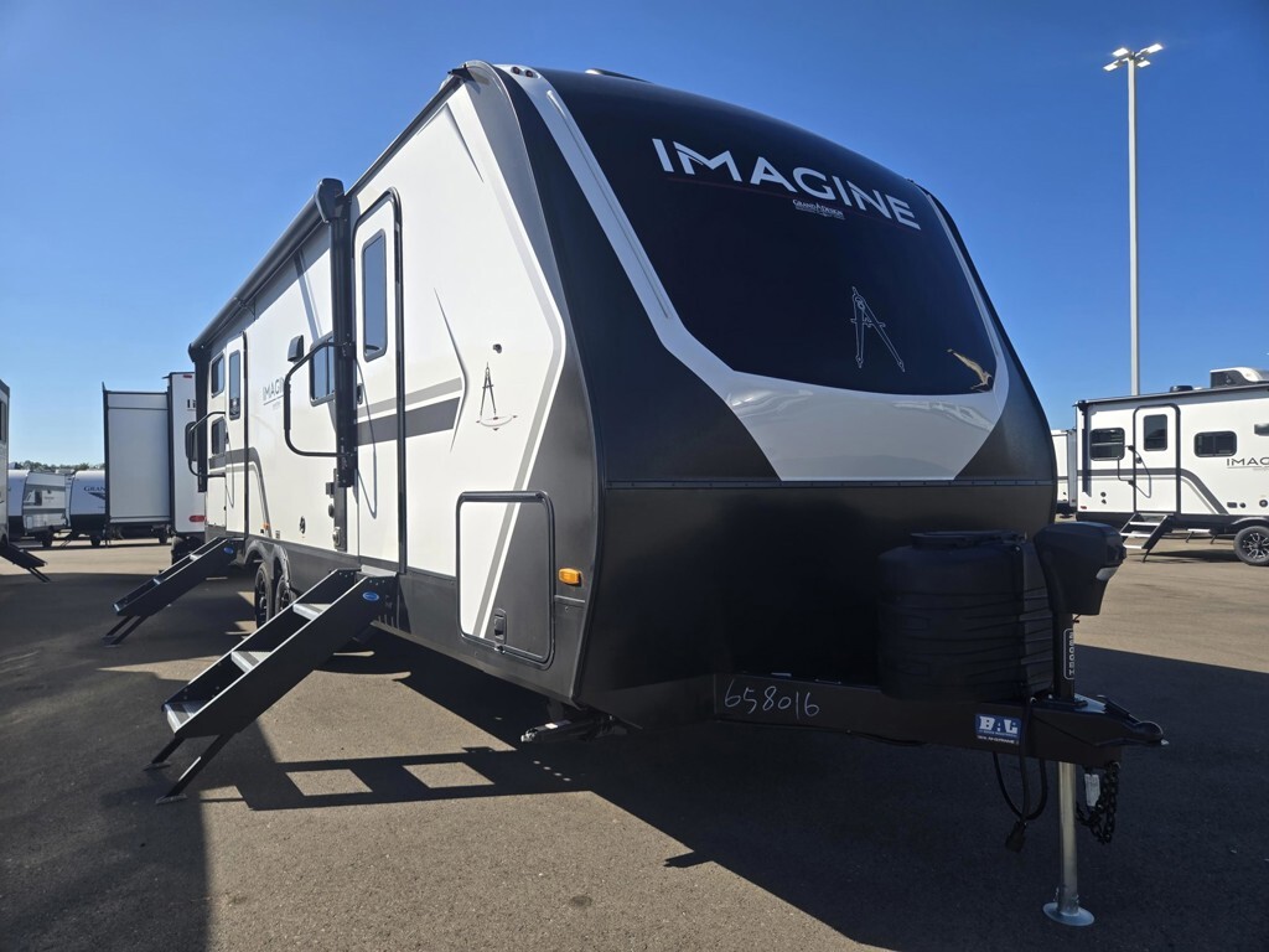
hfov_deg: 73.9
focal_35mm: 23
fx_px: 843
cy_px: 476
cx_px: 634
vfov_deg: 58.9
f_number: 1.8
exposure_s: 1/1402
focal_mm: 5.4
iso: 25
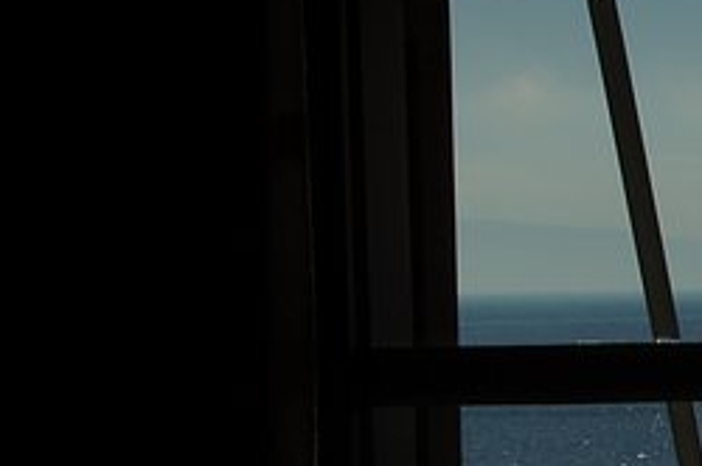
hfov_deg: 9.1
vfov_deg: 6.3
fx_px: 4188
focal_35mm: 215
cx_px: 1289
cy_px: 553
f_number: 10
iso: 100
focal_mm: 35
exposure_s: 1/1000
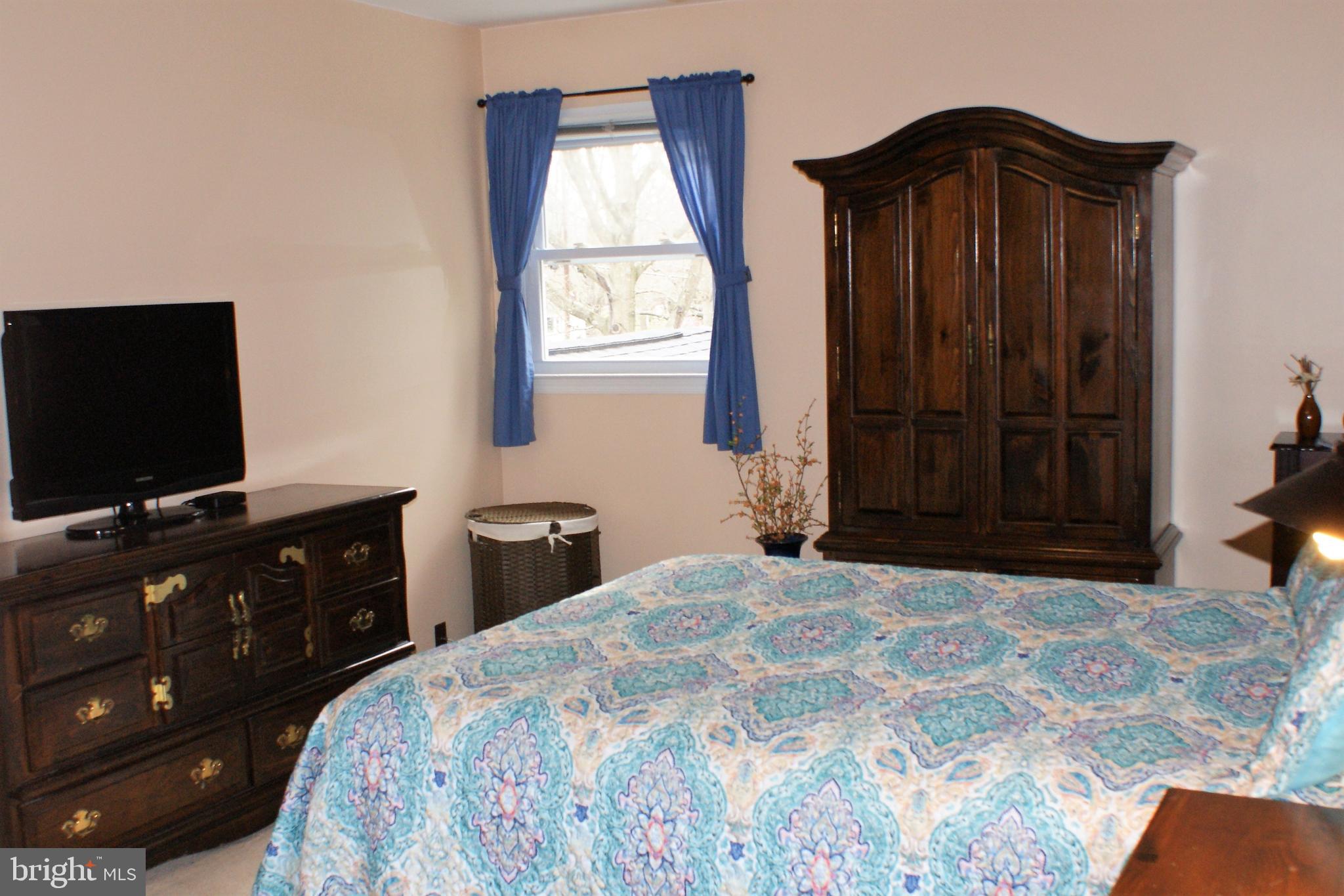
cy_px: 448
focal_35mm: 38
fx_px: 1418
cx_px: 672
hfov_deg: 50.7
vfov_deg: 35.0
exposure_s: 1/60
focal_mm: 18
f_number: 5.6
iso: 400
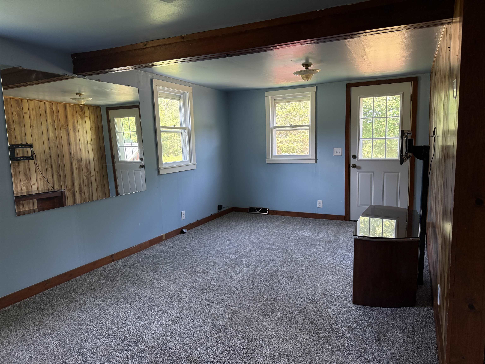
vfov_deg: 56.8
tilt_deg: -7.0
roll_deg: +2.2
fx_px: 336
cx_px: 242
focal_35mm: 24
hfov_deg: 71.6
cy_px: 182
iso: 200
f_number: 1.78
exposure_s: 1/112
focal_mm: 6.76
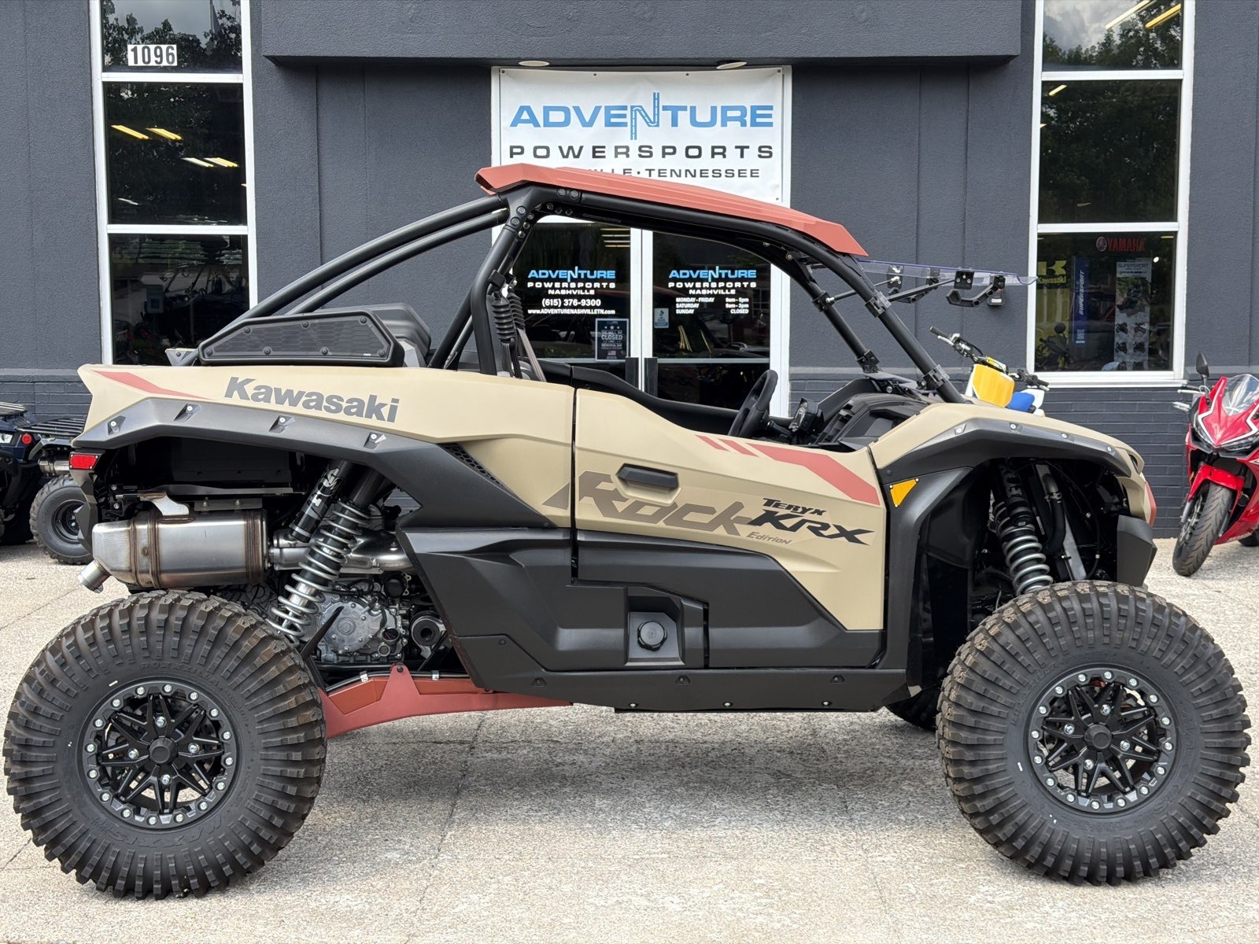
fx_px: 1746
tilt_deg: -4.7
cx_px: 630
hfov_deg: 39.7
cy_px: 472
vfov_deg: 30.3
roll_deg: +0.7
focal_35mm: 48
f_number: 1.78
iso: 64
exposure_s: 1/786
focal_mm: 6.76
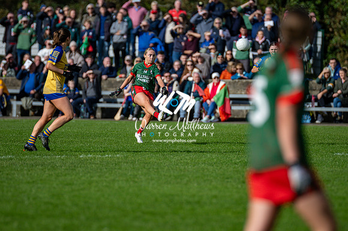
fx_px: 4347
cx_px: 174
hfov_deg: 4.6
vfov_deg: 3.1
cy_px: 116
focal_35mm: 450
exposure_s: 1/5000
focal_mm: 300
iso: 280
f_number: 2.8
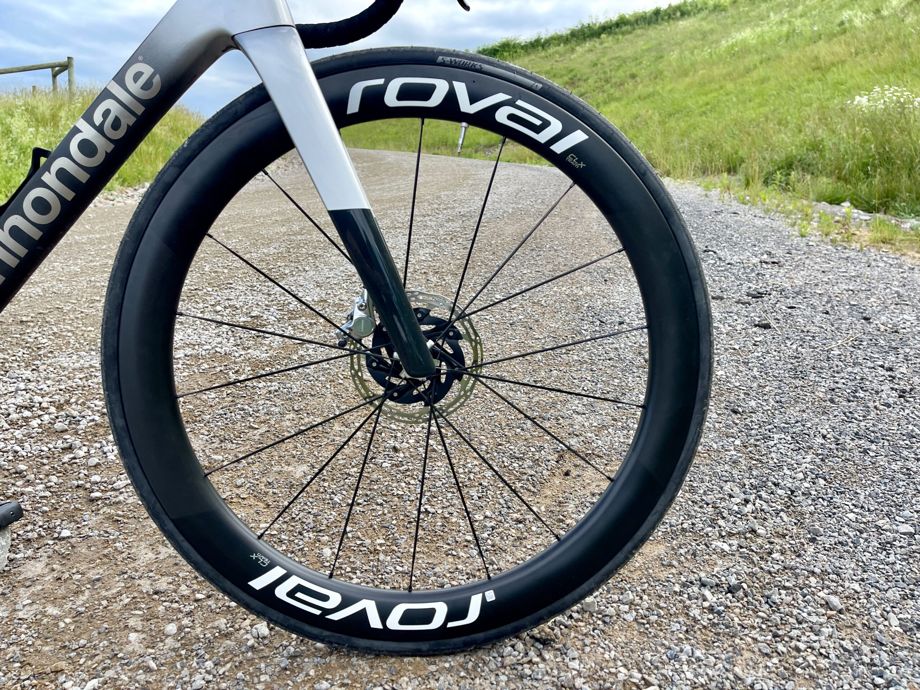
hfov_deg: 69.4
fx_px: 664
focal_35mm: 25
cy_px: 345
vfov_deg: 54.9
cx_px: 460
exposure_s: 1/1164
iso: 32
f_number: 1.6
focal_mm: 5.1
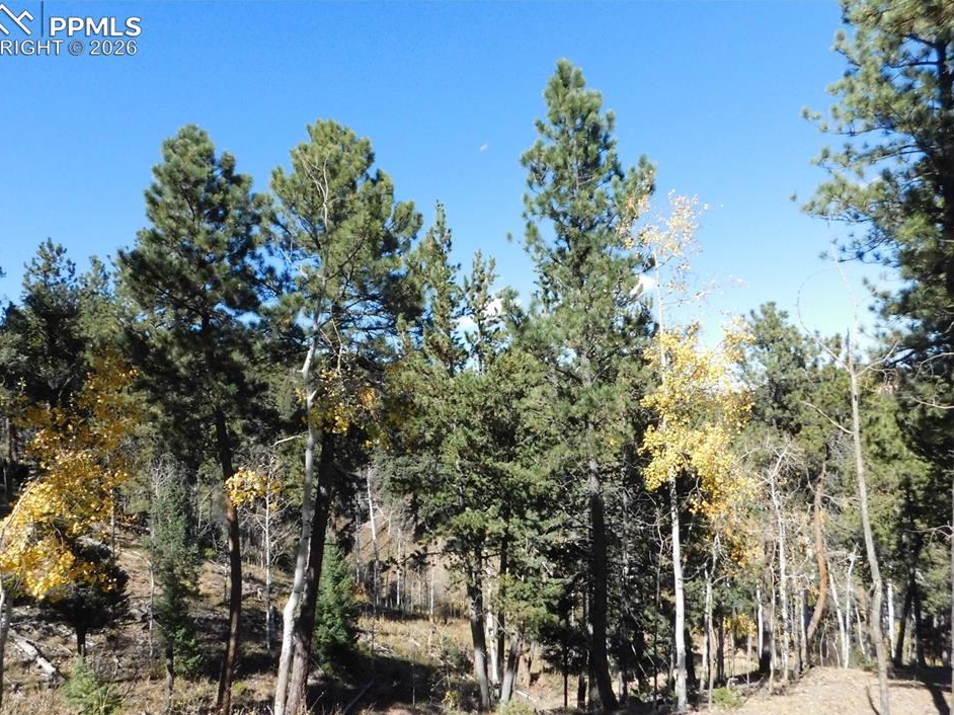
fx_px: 689
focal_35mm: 25
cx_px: 457
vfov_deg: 54.8
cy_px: 387
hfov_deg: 69.4
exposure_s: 1/1500
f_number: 6
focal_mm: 4
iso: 800
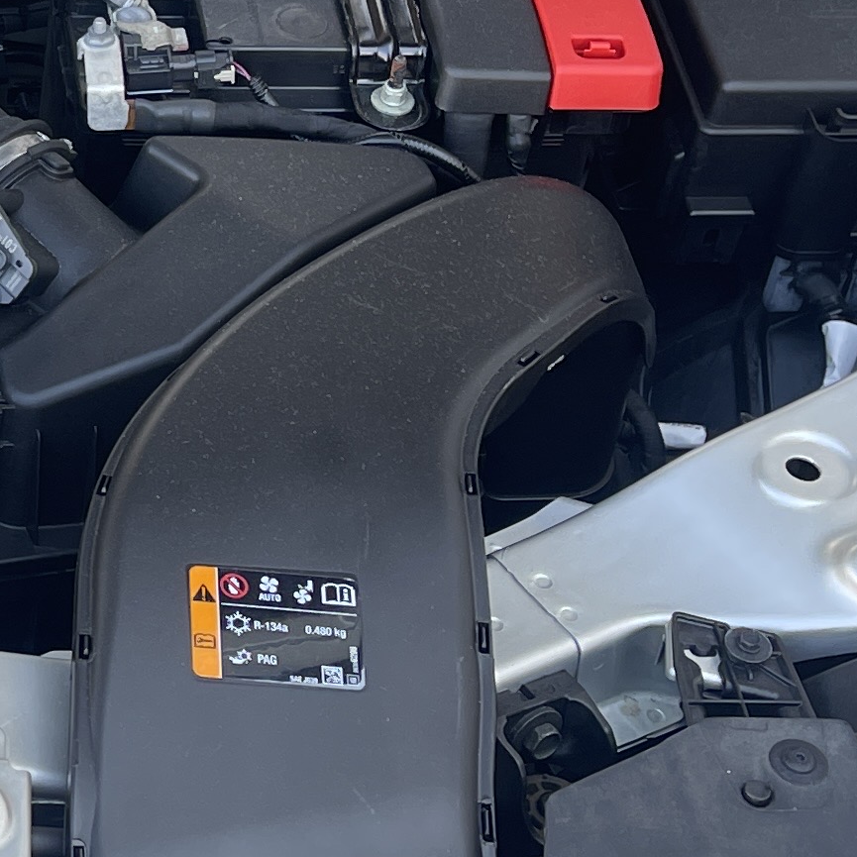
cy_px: 160
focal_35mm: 103
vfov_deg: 16.8
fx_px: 2885
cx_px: -428
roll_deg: -0.1
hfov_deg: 15.6
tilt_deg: -40.8
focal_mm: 5.1
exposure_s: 1/121
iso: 32
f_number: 1.6
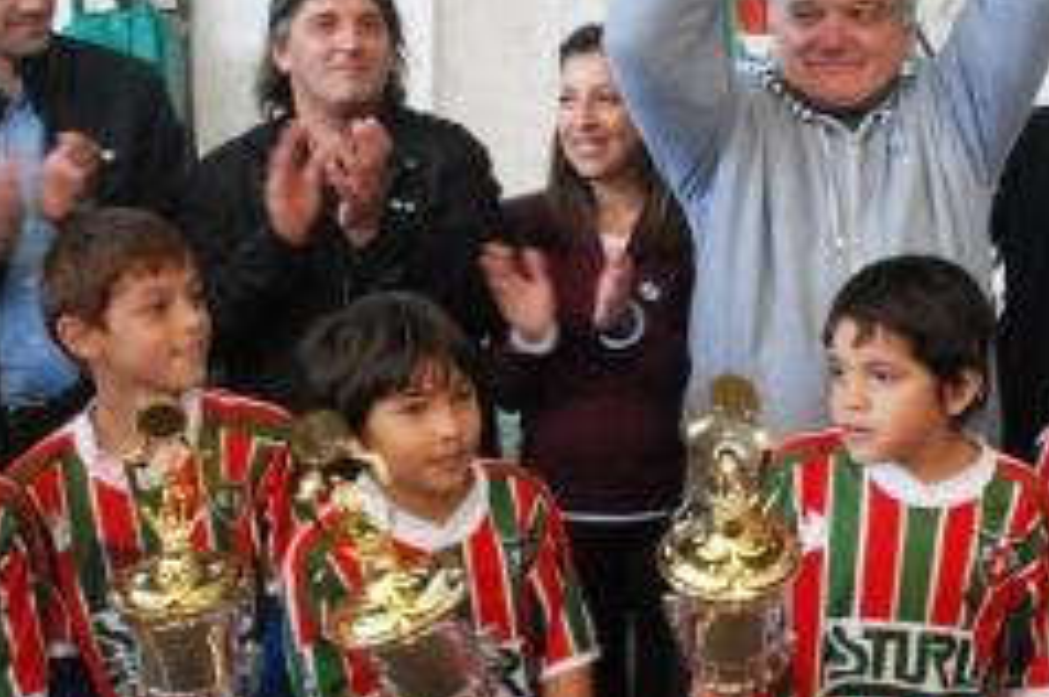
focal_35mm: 51
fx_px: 1484
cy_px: 225
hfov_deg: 38.0
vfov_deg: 26.2
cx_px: 785
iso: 1600
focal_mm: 18
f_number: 10
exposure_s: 1/60
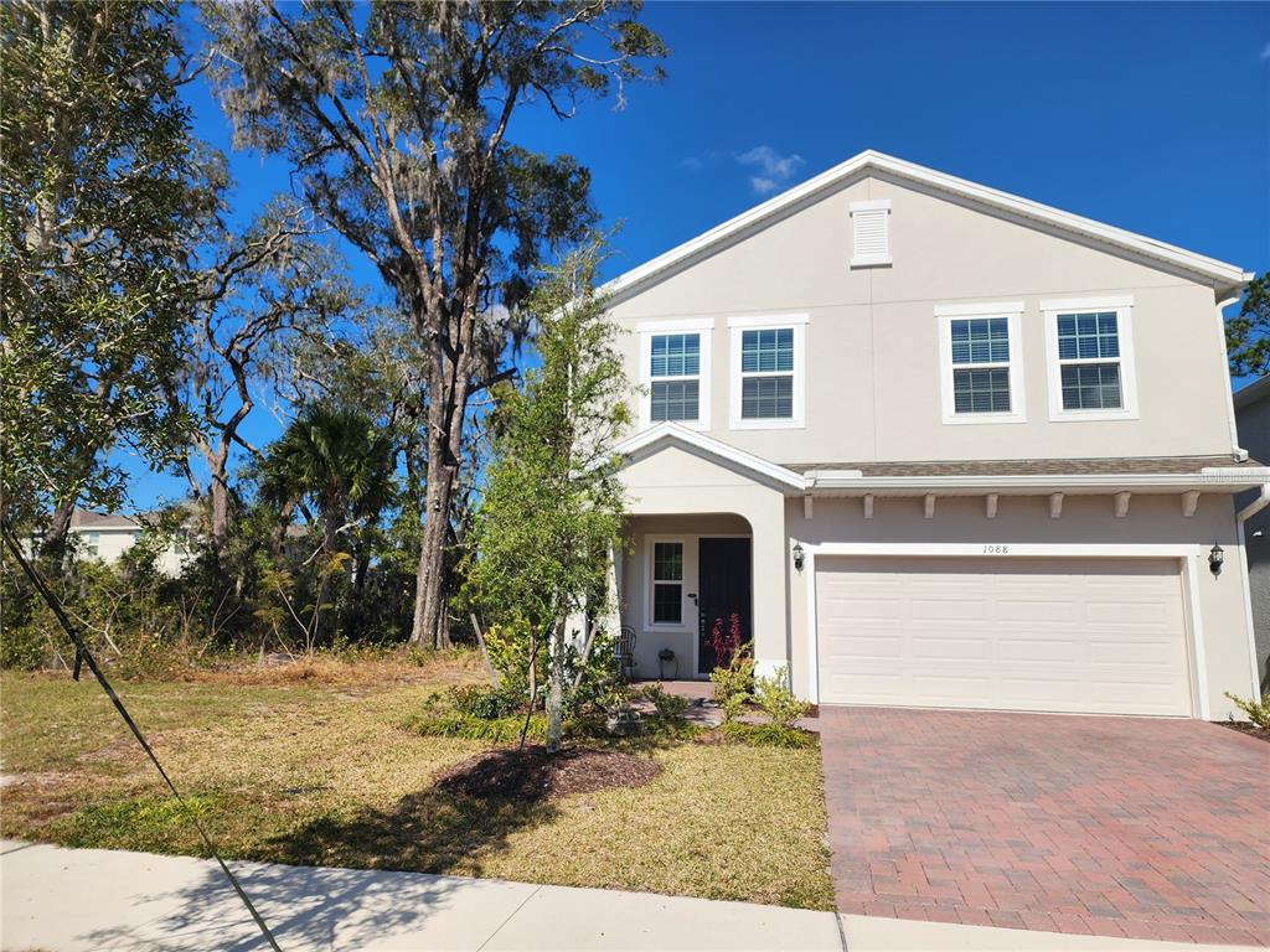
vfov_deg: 58.9
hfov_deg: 73.9
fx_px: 844
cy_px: 476
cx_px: 635
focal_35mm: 23
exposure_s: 1/2122
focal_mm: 6.4
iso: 12
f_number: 1.8
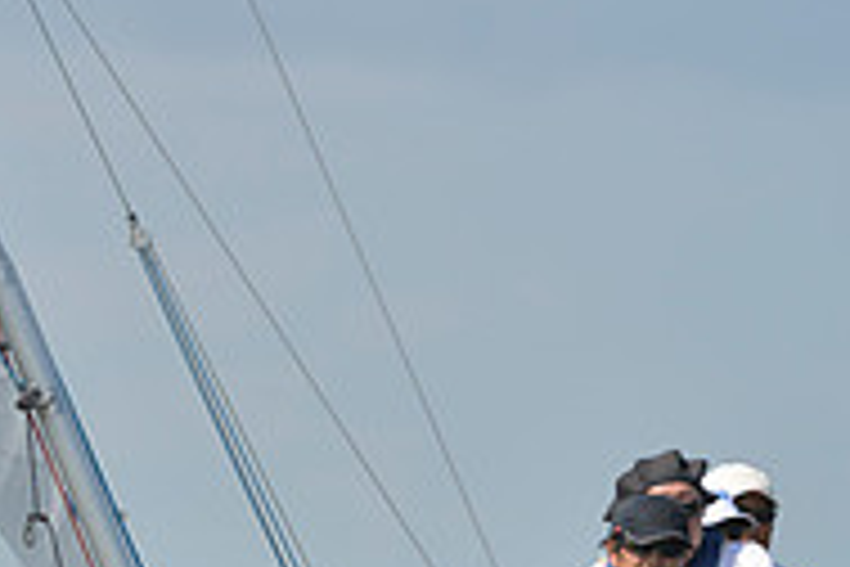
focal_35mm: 1225
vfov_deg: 1.1
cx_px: 252
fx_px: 28921
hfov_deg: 1.7
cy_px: 745
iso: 200
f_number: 5.6
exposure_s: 1/1000
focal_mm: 400
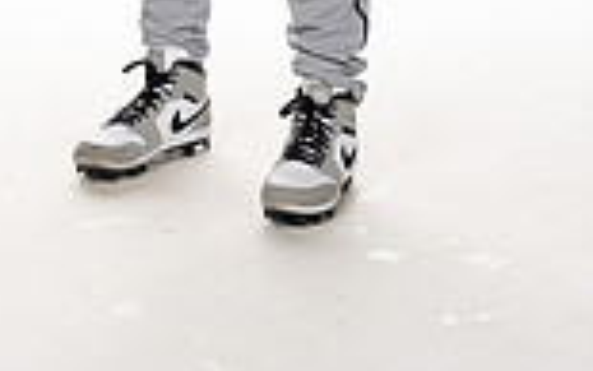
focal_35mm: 151
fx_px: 2441
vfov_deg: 8.2
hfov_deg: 13.8
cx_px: 176
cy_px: -436
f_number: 6.3
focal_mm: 51
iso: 400
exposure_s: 1/250
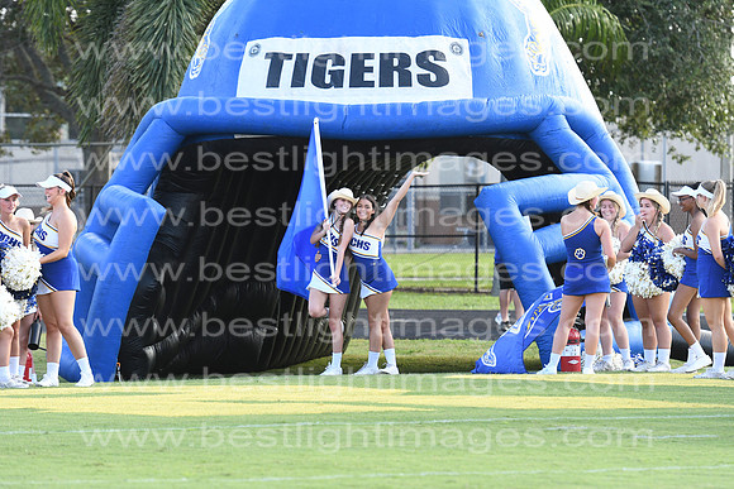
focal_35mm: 240
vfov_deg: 5.7
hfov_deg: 8.6
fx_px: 4894
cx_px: 367
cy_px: 244
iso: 560
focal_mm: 160
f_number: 5.6
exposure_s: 1/640
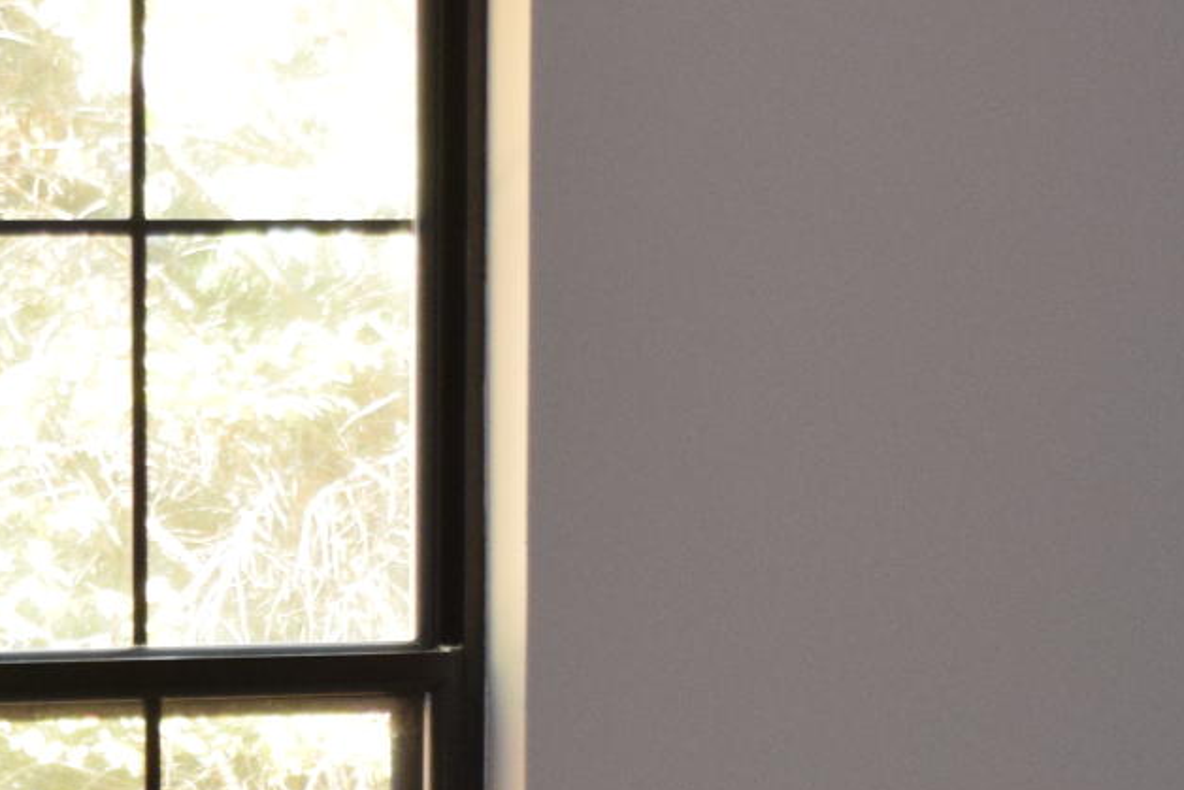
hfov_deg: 10.6
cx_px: 370
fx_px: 6361
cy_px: 933
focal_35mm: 193
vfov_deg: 7.1
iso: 800
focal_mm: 27
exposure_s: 1/100
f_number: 5
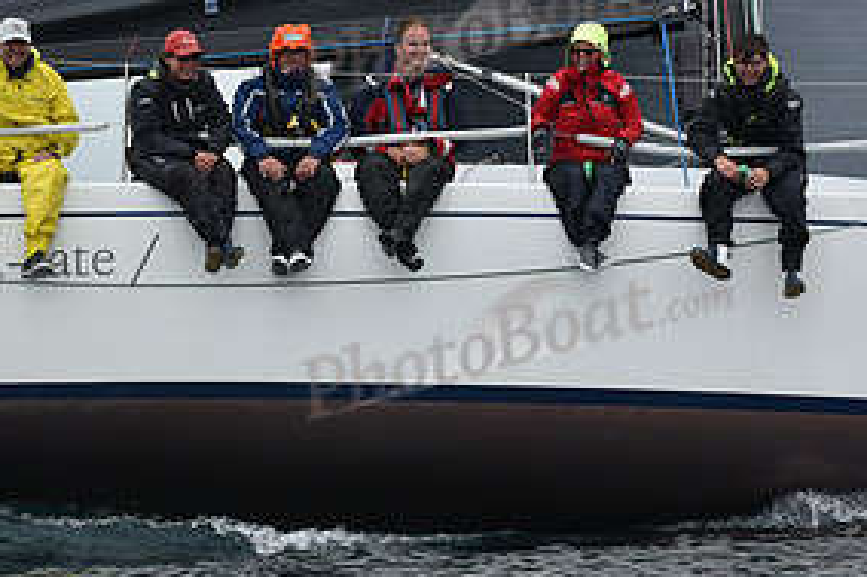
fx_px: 3442
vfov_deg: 9.6
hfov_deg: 14.3
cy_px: 224
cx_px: 147
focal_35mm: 143
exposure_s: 1/800
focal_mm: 70
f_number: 7.1
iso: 250
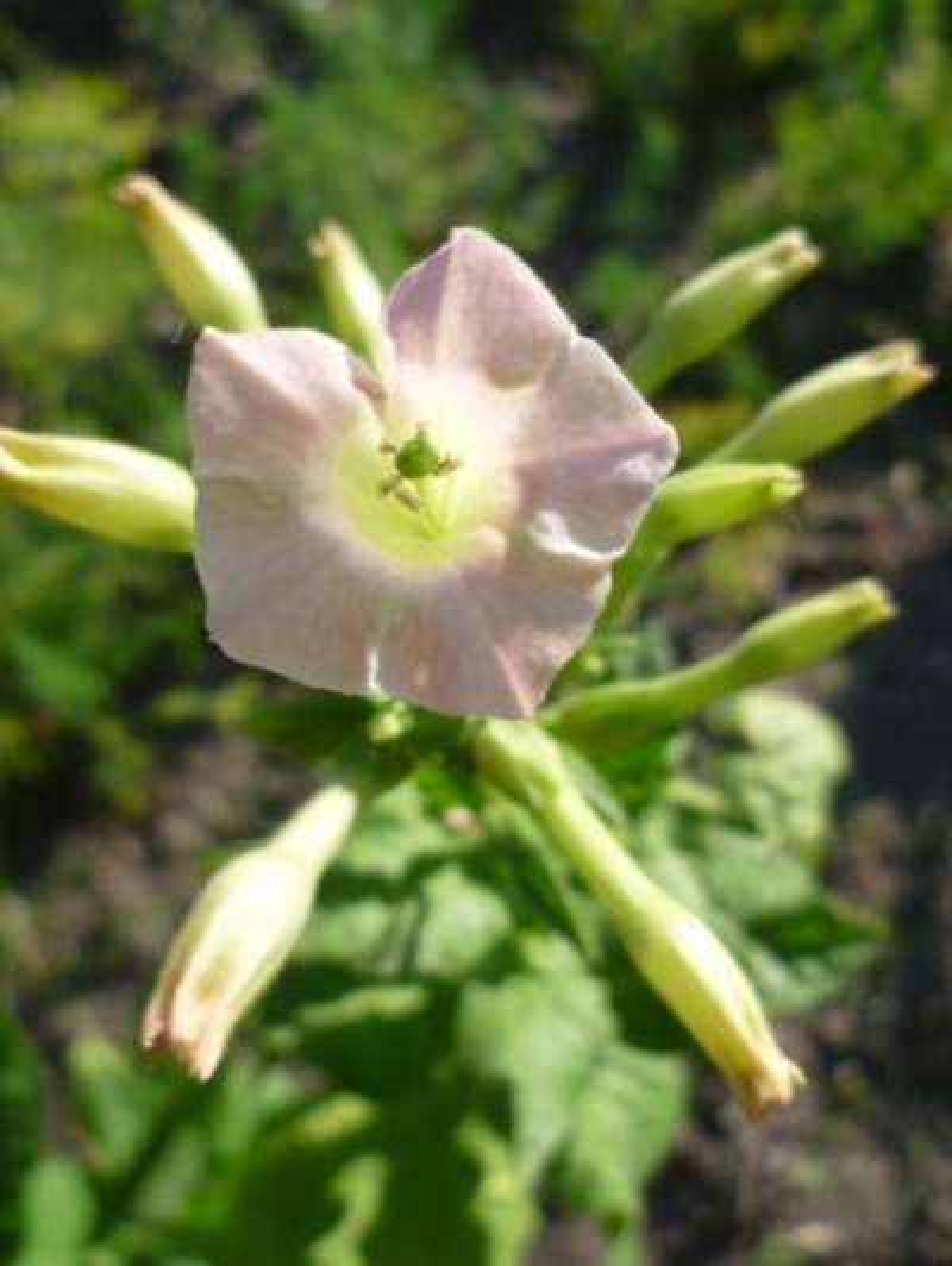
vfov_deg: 63.4
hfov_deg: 49.8
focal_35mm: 28
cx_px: 476
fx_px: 1025
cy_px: 633
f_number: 2.8
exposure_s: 1/640
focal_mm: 5
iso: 80
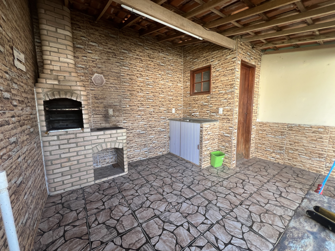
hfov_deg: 106.2
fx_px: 126
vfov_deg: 89.9
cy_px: 126
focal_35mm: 13
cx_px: 168
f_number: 1.8
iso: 64
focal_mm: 1.57
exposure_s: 1/99
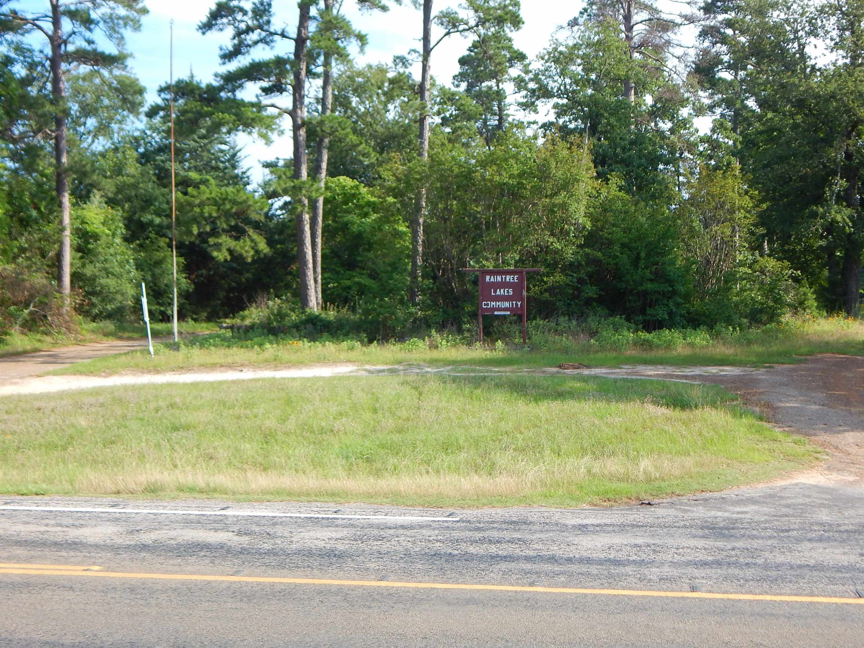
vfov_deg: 27.0
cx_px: 432
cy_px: 324
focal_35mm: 54
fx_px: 1348
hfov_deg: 35.5
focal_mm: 9.7
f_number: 3.8
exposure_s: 1/400
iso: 125
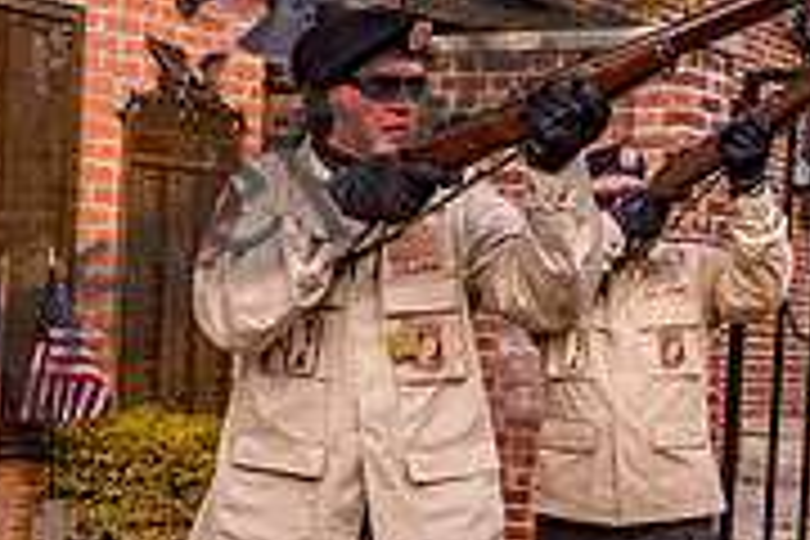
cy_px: 362
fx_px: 2025
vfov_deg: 15.2
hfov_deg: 22.1
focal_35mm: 90
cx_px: 81
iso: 800
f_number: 6.3
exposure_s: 1/640
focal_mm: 28
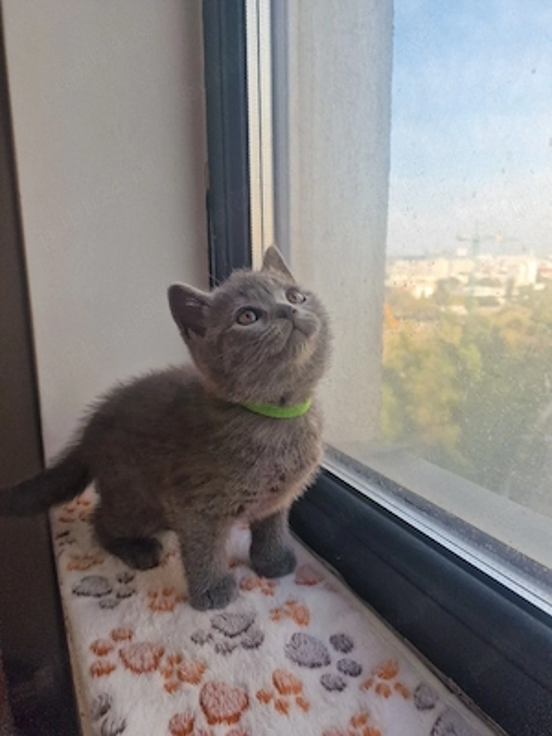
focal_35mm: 23
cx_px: 276
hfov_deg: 58.9
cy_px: 368
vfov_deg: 73.9
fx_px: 489
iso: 50
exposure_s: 1/182
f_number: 1.8
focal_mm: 6.4
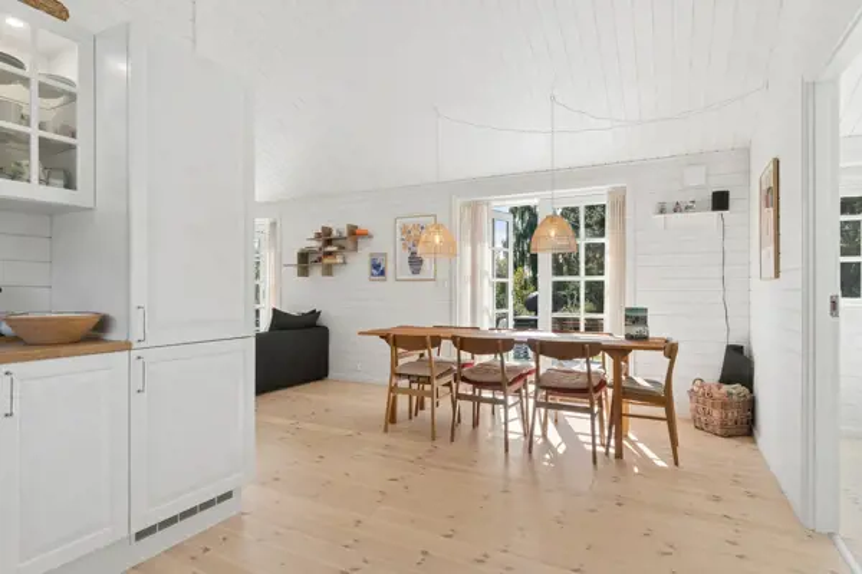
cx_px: 431
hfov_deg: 85.4
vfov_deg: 63.2
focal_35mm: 20
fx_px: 467
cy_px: 287
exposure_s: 1/60
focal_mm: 13
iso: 200
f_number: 8
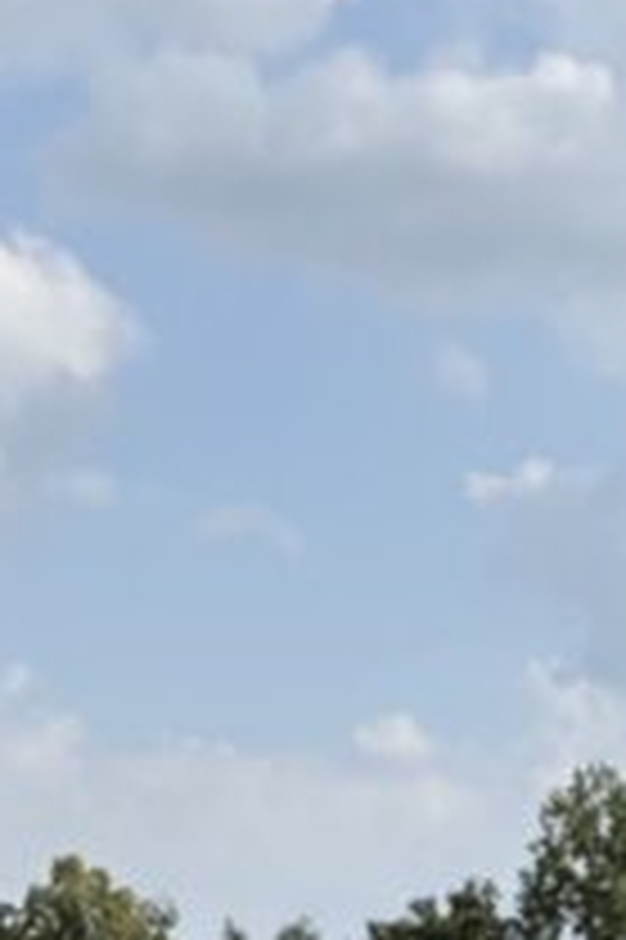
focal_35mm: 181
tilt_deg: -1.2
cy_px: 1574
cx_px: 432
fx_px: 4729
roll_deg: -0.9
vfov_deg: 10.8
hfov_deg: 7.6
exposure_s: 1/3279
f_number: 1.6
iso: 50
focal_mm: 5.96
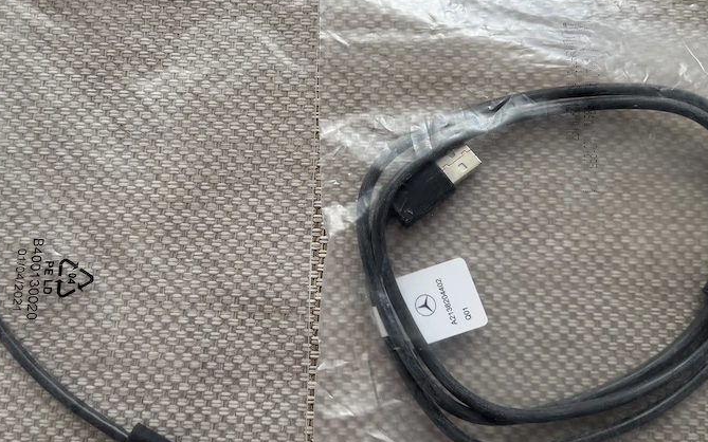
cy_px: 147
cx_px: 297
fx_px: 733
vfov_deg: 33.3
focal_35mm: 38
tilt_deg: -82.2
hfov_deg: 51.3
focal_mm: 6.76
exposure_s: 1/121
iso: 64
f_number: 1.78
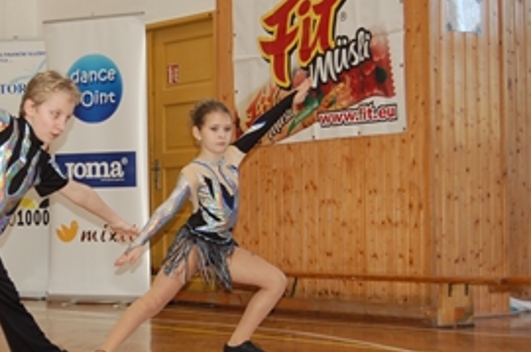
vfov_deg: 15.3
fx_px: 1310
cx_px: 116
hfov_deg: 22.6
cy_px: 193
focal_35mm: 89
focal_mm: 32
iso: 450
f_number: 4.5
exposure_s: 1/60
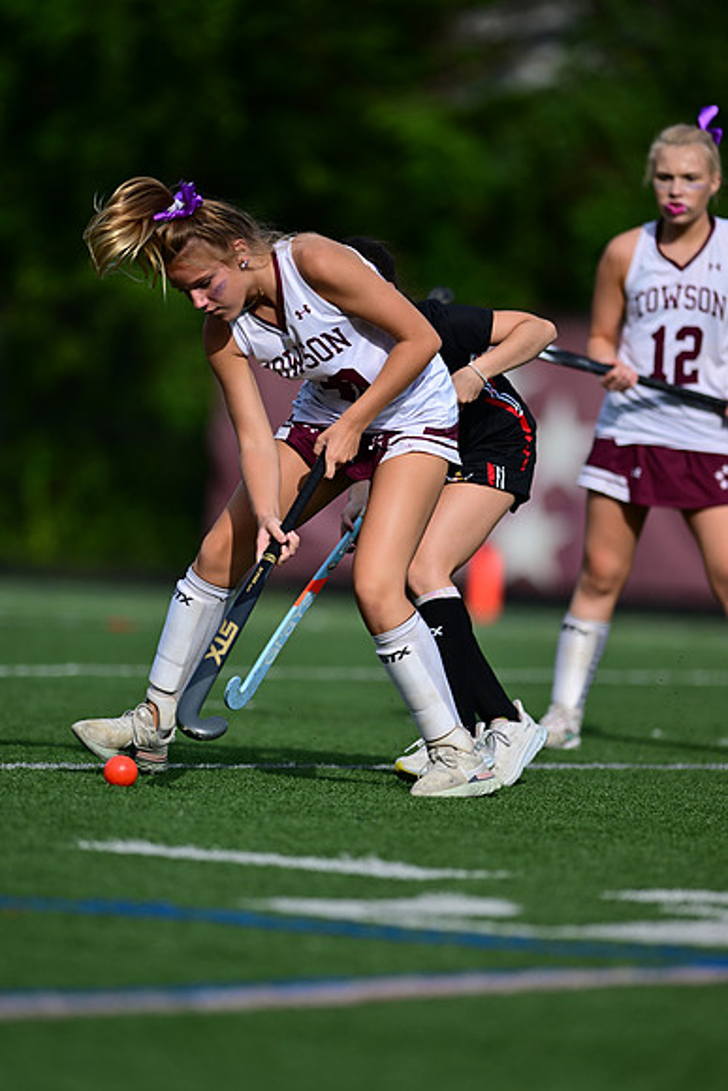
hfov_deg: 4.6
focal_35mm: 300
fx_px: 9094
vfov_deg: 6.9
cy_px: 546
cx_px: 364
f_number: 2.8
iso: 72
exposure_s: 1/1600
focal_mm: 300
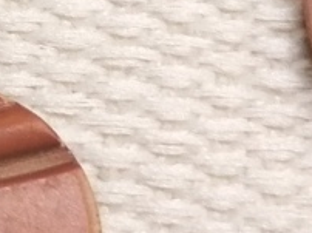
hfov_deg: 14.1
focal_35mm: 137
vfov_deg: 10.8
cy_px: 39
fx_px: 1233
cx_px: -20
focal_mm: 4.75
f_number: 1.8
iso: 160
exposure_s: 1/33.3
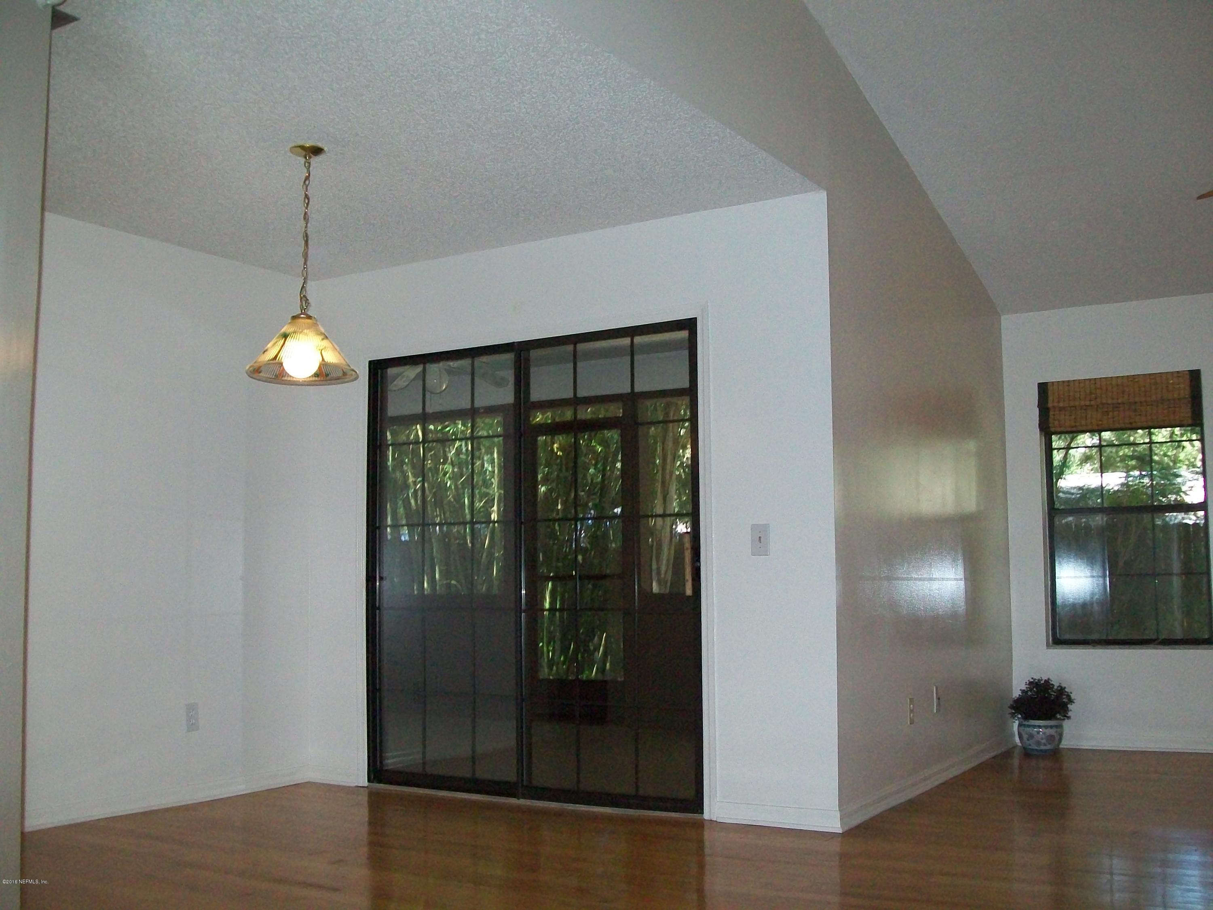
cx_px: 606
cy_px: 455
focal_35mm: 36
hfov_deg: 51.4
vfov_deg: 39.7
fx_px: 1261
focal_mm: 6
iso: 200
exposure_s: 1/125
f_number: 2.7
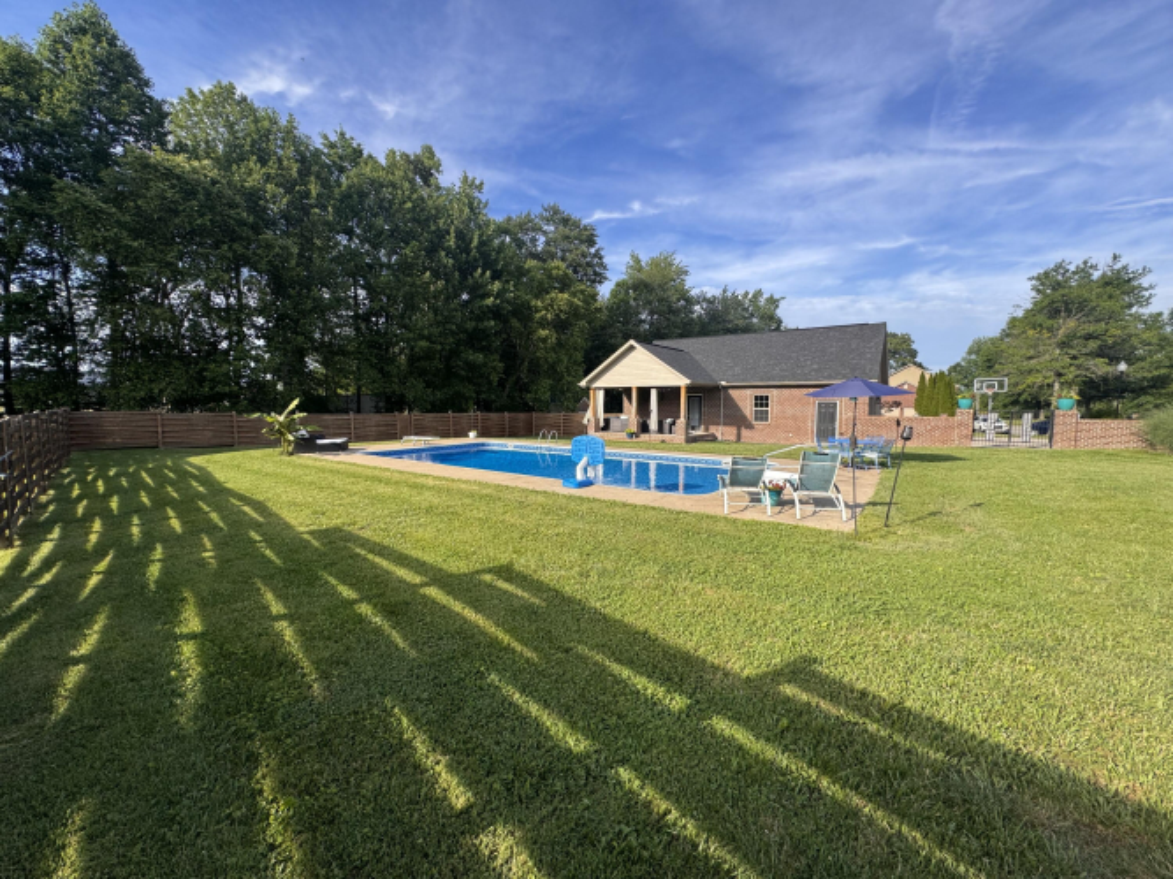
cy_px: 440
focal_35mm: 14
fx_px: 474
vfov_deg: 85.7
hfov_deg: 102.1
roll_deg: -1.4
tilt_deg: -5.5
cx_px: 586
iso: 50
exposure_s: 1/944
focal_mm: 2.22
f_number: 2.2
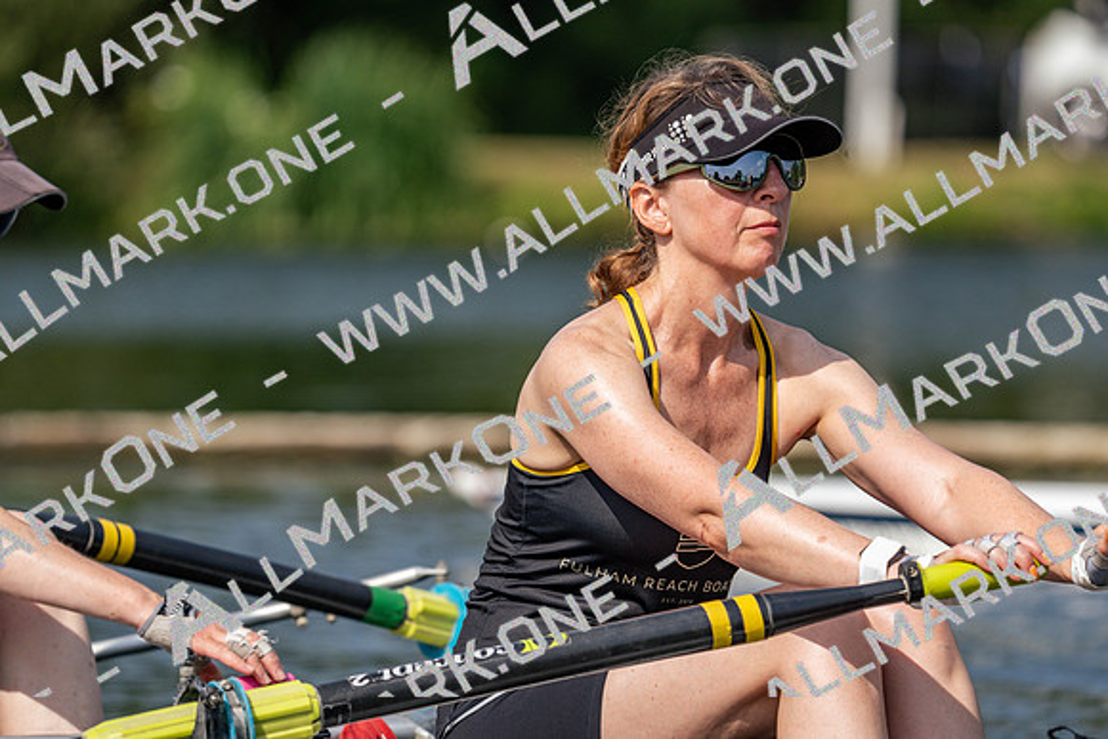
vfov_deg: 3.7
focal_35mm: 371
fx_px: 11421
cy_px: 370
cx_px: 554
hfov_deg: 5.6
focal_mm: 371
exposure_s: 1/1600
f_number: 6.3
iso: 200
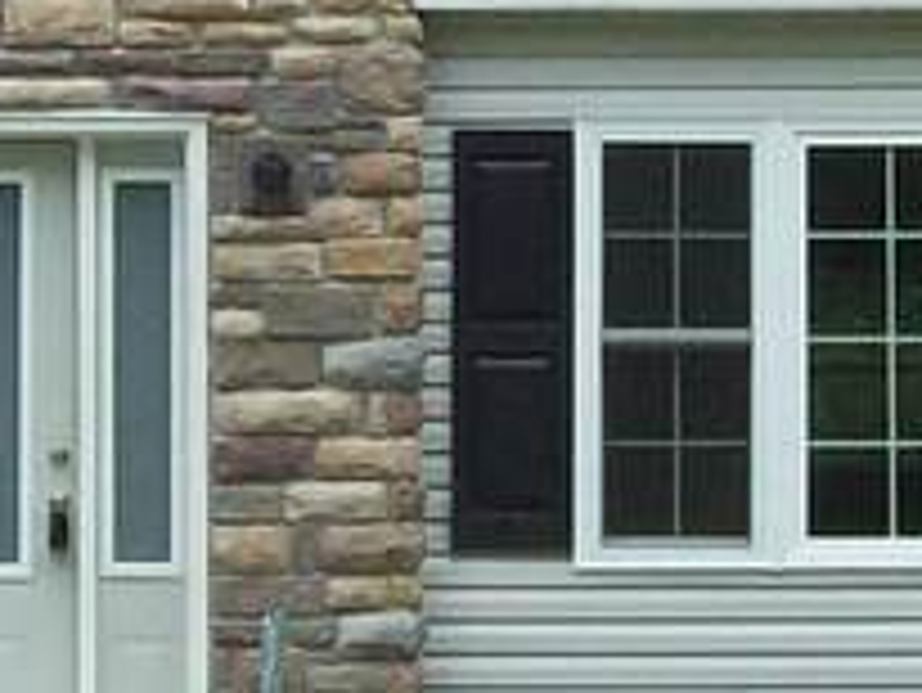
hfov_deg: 8.8
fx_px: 5996
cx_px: 315
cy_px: 58
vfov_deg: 6.6
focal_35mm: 225
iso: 80
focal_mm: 6
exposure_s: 1/248
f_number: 4.8
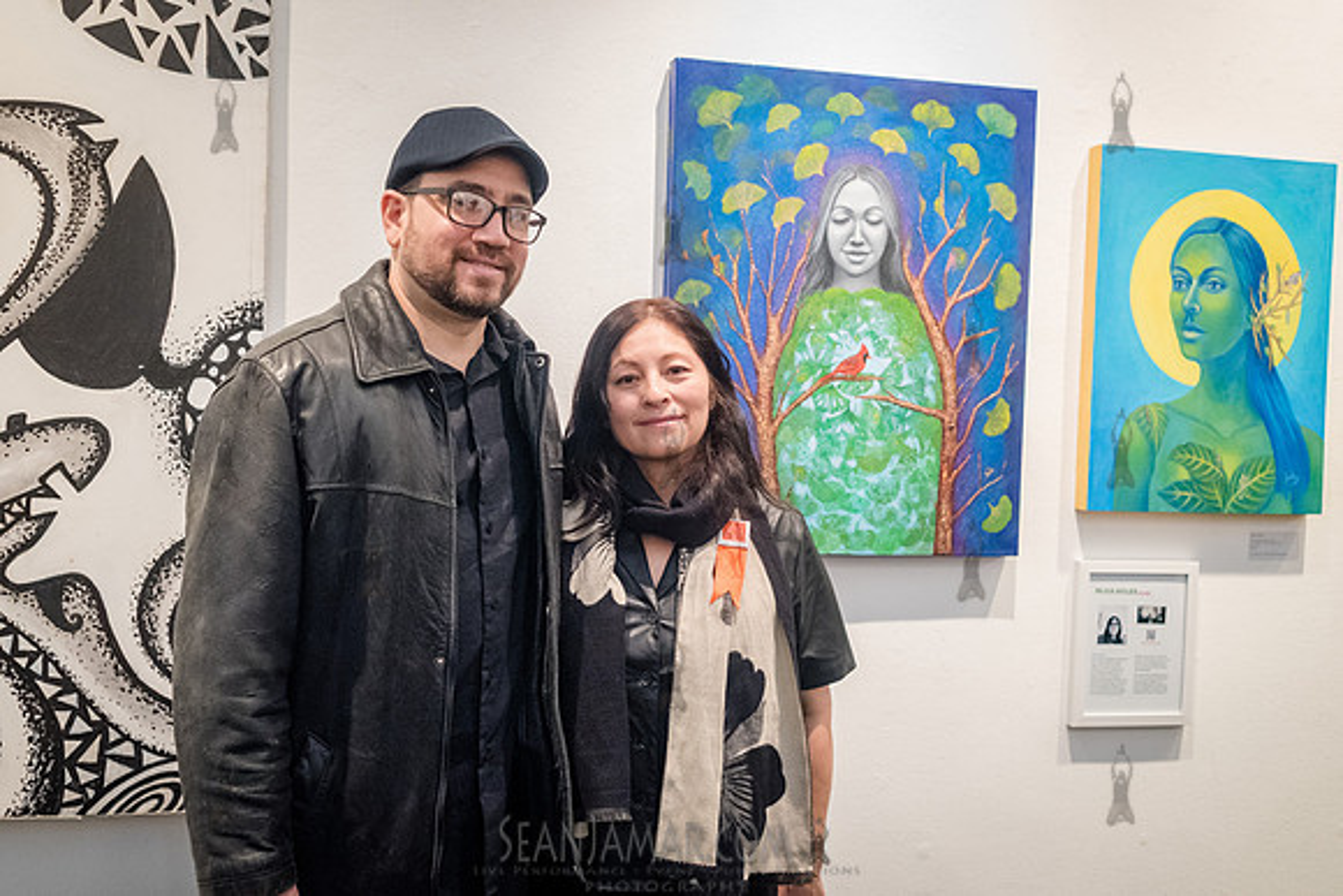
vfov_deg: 35.8
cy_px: 449
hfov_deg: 51.6
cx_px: 648
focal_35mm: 37
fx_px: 1388
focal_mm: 35
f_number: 4
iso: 5000
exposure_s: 1/250
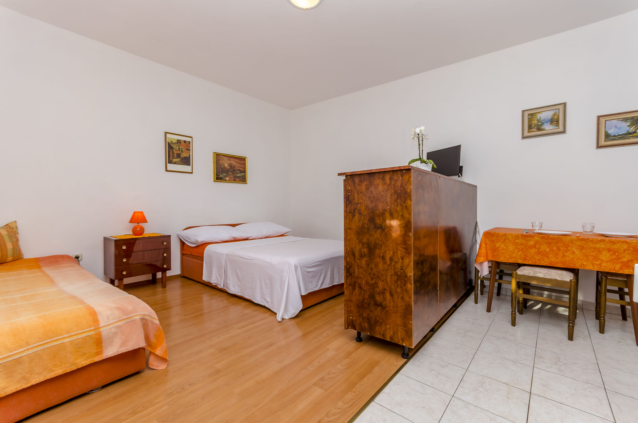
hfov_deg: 100.5
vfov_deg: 77.1
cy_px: 212
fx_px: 265
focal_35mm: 15
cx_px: 319
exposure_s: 1/200
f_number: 8
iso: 100
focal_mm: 10
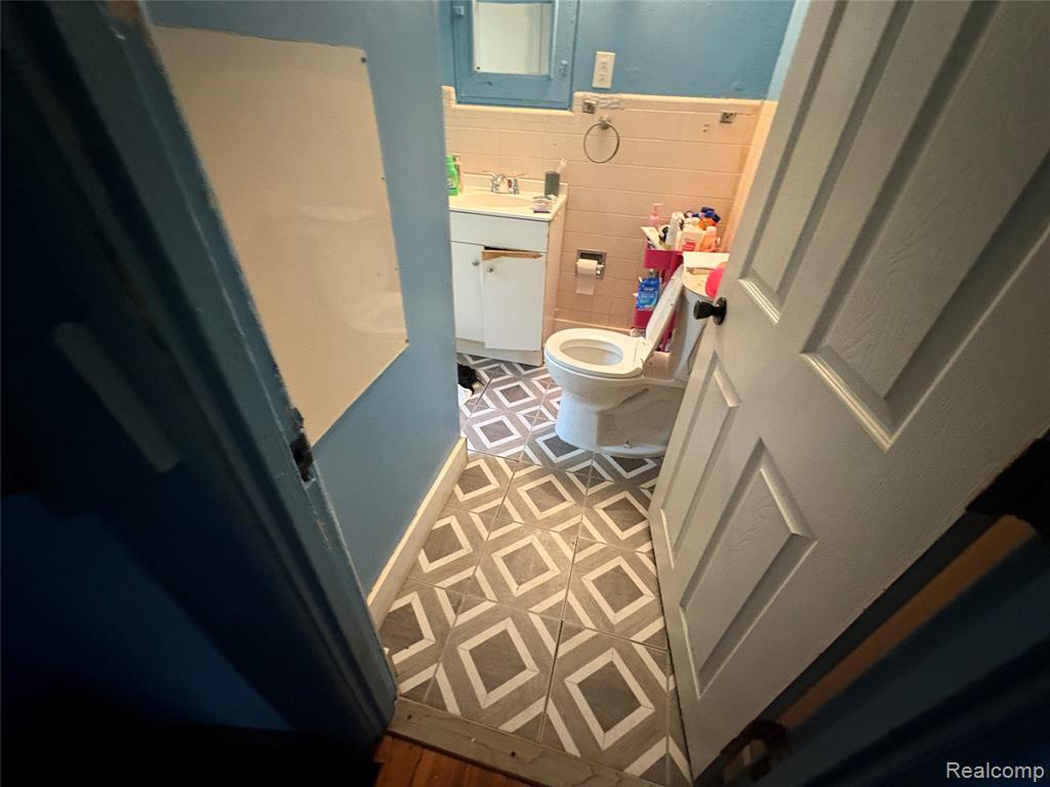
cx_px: 525
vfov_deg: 85.7
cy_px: 394
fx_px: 425
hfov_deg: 102.1
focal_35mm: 14
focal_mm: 2.22
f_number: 2.2
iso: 800
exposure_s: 1/40
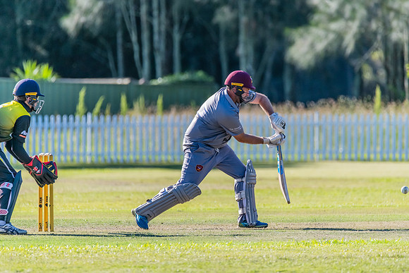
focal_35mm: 605
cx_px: 204
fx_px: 6874
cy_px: 136
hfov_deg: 3.4
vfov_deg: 2.3
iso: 1600
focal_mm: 600
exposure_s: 1/3200
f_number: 6.3
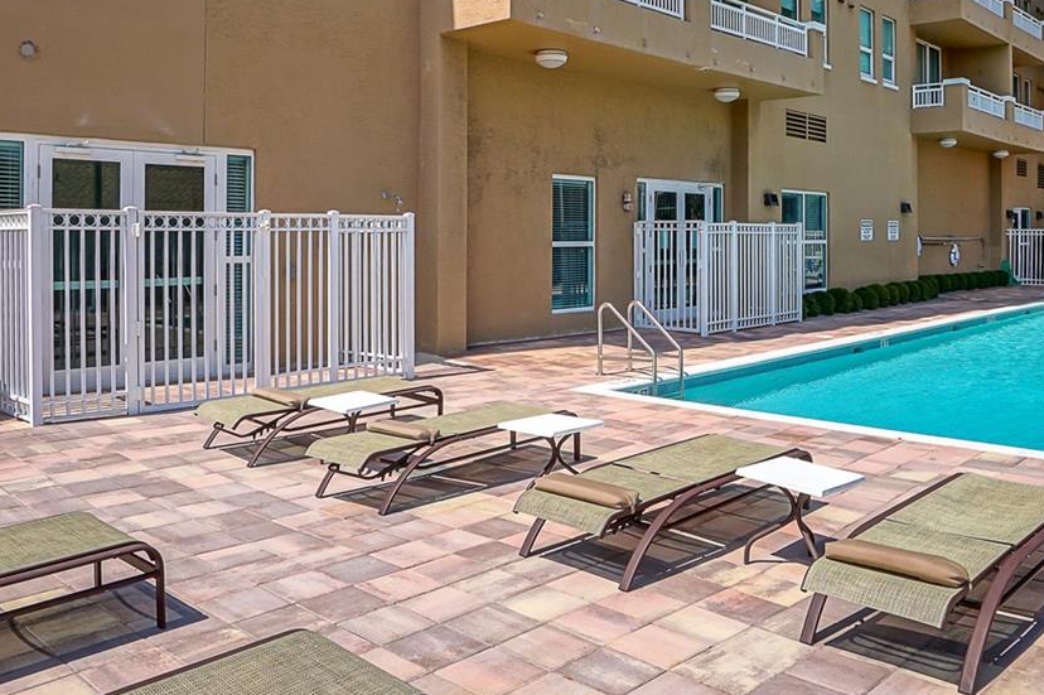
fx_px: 840
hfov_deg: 63.6
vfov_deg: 44.3
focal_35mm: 29
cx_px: 564
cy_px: 235
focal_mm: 10
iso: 250
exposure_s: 1/800
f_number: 10
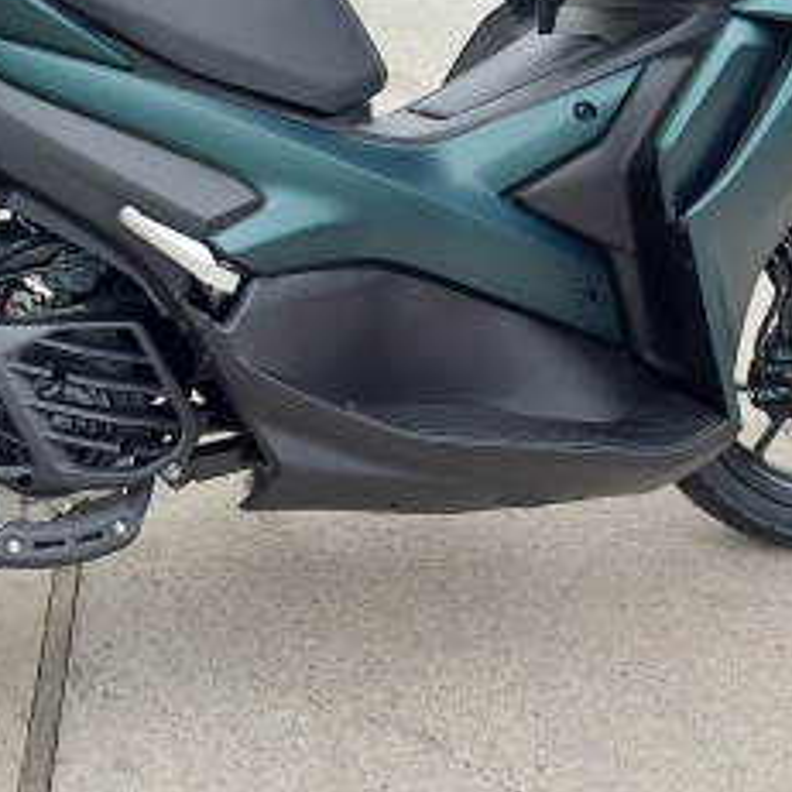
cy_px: 113
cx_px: 147
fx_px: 1372
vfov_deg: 31.0
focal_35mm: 53
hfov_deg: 31.3
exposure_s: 1/367
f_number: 1.8
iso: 40
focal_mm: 5.23
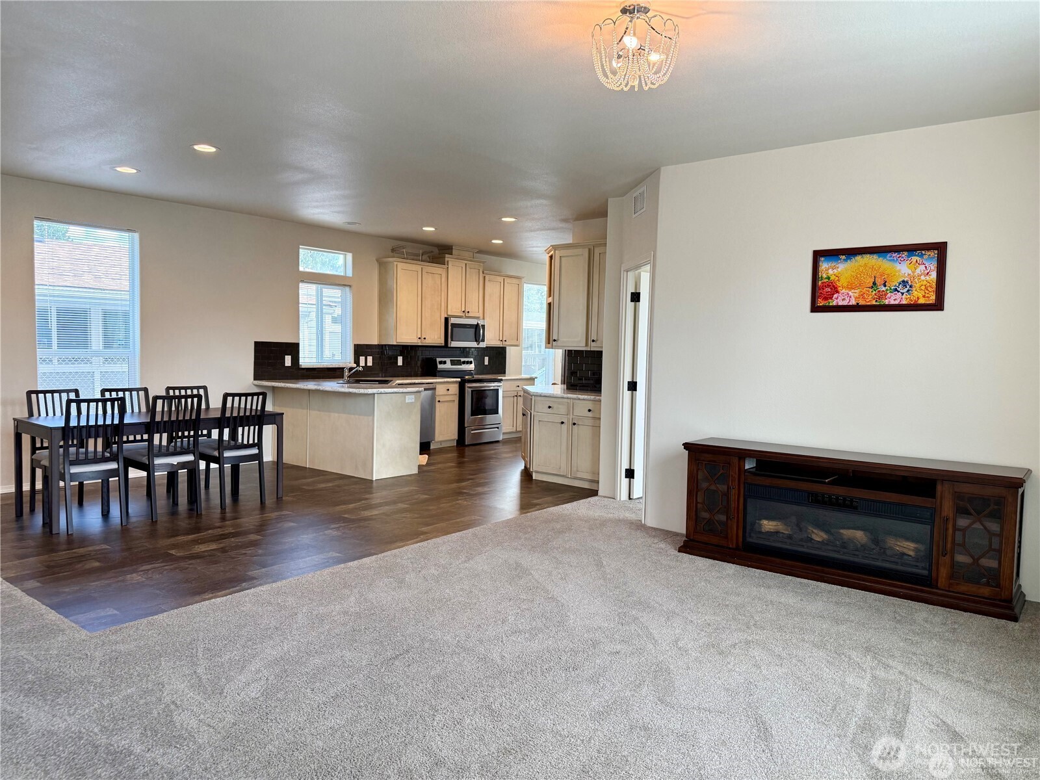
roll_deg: -1.3
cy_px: 390
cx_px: 520
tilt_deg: -3.7
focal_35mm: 24
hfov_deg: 71.6
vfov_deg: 56.8
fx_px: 721
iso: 160
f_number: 1.78
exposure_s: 1/154
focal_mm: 6.76
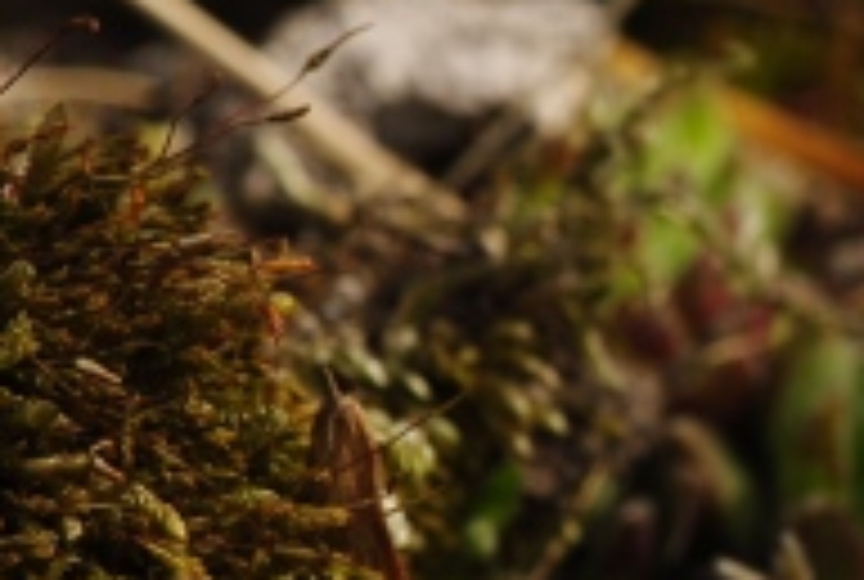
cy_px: 288
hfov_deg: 3.9
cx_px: 1386
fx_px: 12752
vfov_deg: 2.6
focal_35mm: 530
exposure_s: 1/200
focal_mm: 85
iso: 100
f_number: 8
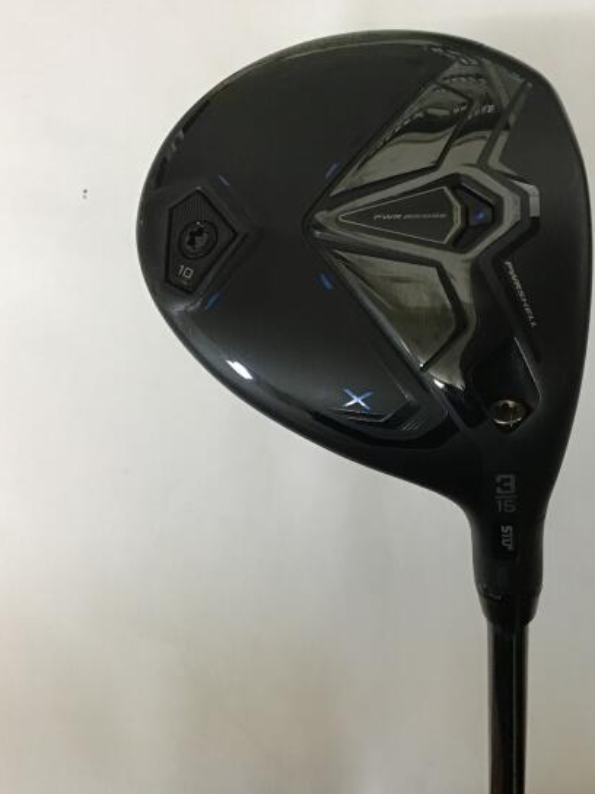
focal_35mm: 41
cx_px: 368
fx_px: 940
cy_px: 349
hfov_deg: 35.0
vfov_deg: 45.7
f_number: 2.4
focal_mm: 3.3
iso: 160
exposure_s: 1/33
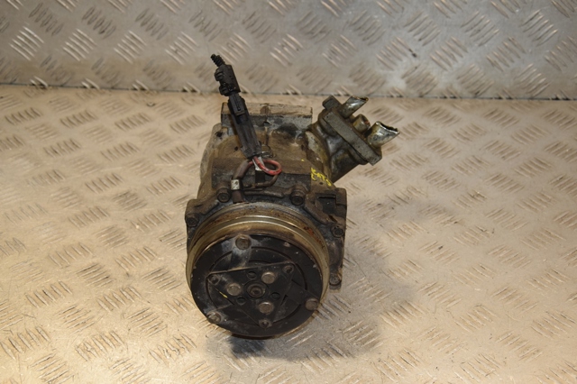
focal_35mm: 68
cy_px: 192
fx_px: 1081
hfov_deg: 29.9
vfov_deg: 20.1
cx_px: 288
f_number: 6.3
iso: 800
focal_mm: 45
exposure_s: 1/200
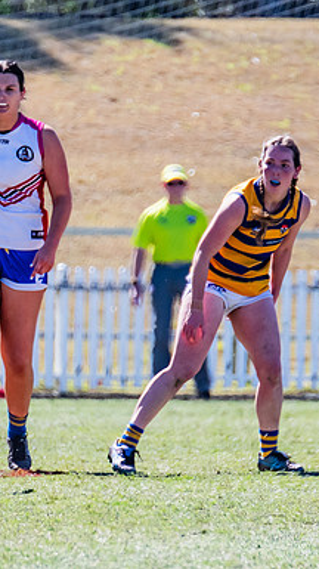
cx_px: -160
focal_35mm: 1092
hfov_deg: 1.1
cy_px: 263
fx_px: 16453
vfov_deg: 2.0
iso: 800
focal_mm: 380
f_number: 6.3
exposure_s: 1/1600
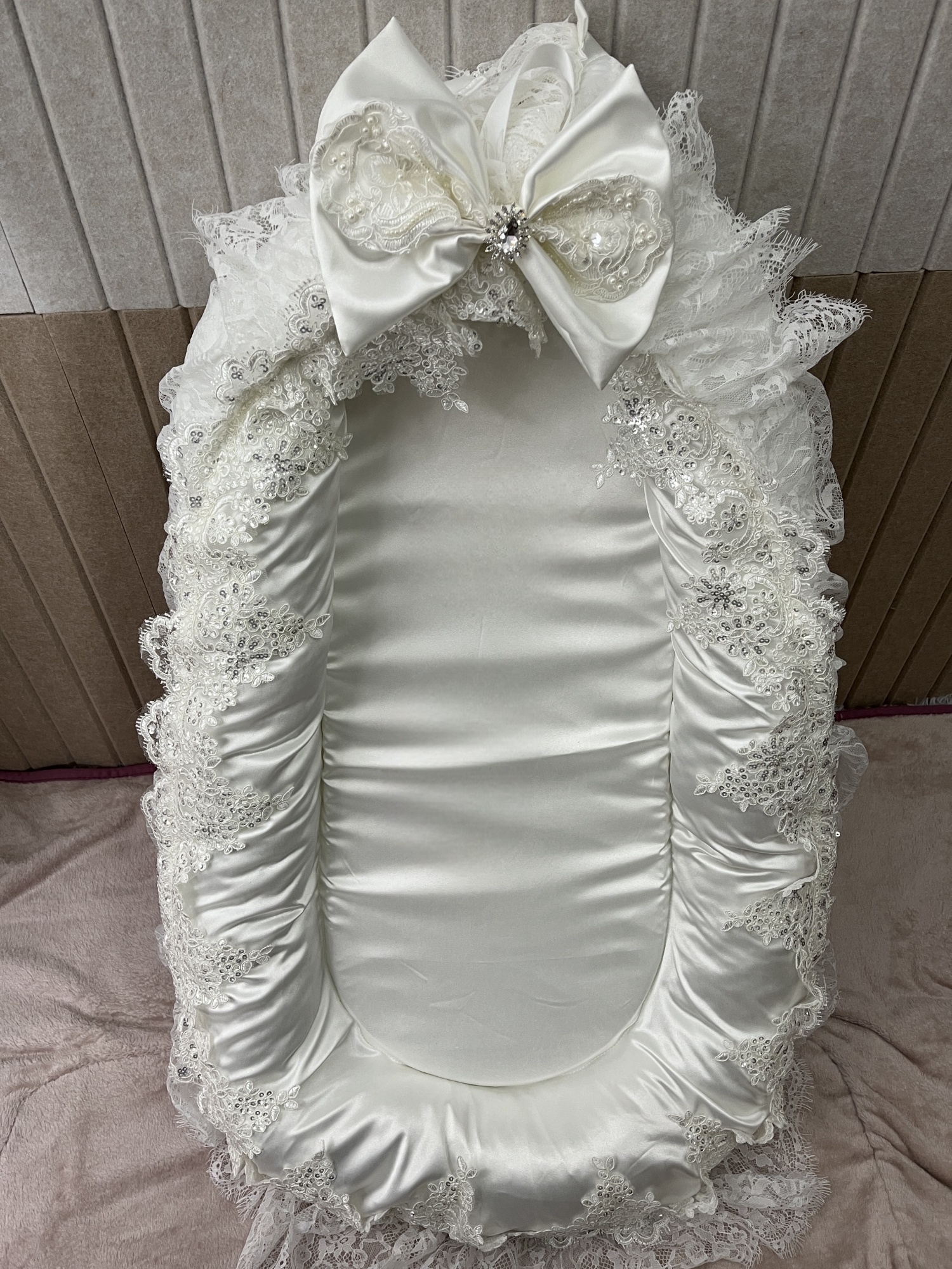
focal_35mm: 26
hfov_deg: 53.1
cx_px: 476
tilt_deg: -48.7
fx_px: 953
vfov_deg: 67.3
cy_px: 634
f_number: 1.6
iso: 80
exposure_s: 1/50
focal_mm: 5.1
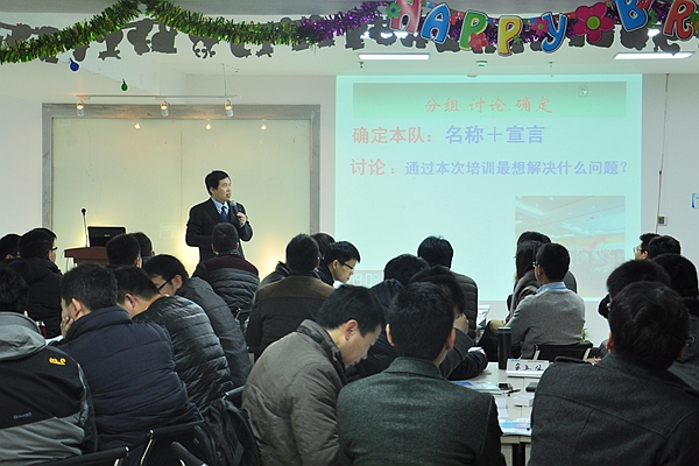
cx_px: 350
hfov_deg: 37.9
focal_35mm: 52
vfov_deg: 25.8
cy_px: 233
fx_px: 1019
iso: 400
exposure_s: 1/20
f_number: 5
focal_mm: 35
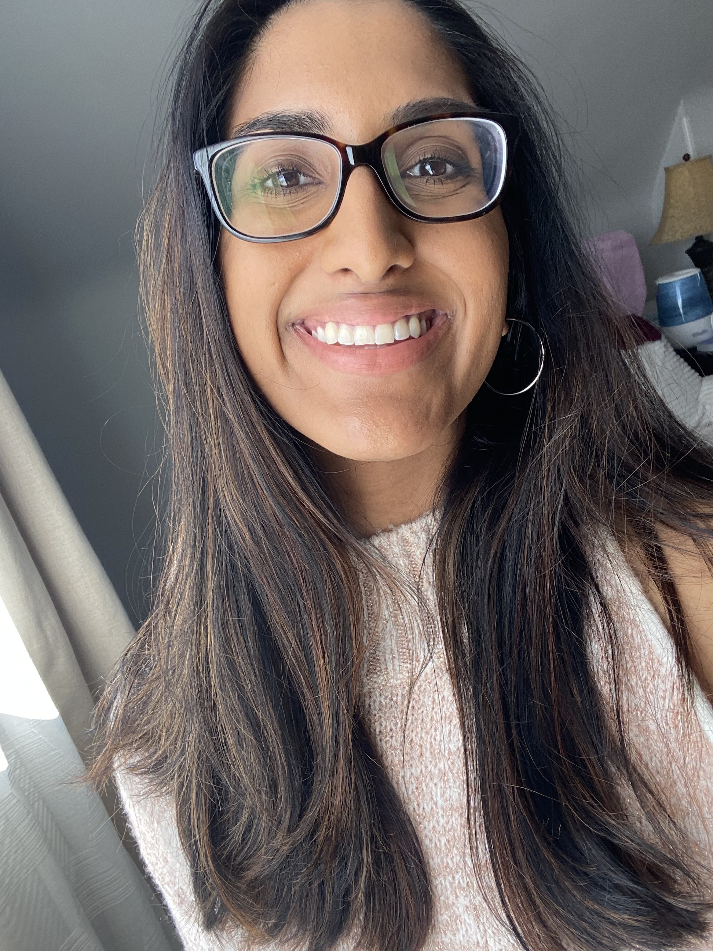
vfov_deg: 60.0
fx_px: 824
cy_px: 476
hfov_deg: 46.8
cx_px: 356
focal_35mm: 30
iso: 80
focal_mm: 2.71
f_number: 2.2
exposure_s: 1/122
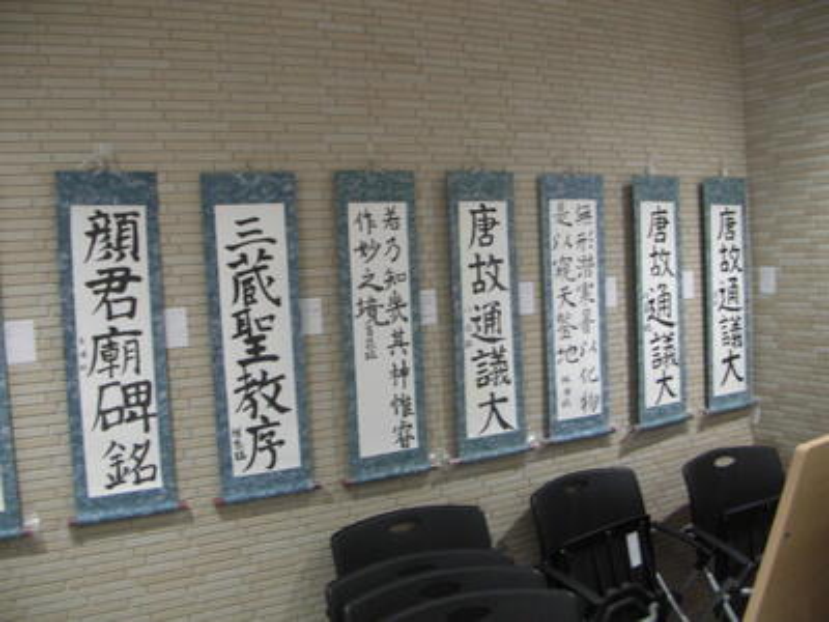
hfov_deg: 52.6
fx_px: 838
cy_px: 311
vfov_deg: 40.7
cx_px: 414
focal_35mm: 35
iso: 101
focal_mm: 5.8
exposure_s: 1/6.3
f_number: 2.8
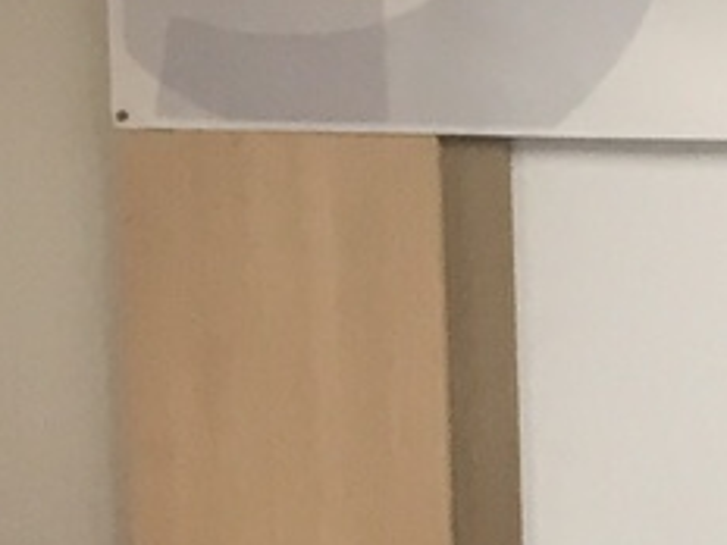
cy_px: 924
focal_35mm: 204
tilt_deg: -6.5
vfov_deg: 7.1
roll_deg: -1.0
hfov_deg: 8.0
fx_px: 4284
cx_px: 2347
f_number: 2.2
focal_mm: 4.15
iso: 40
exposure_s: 1/30
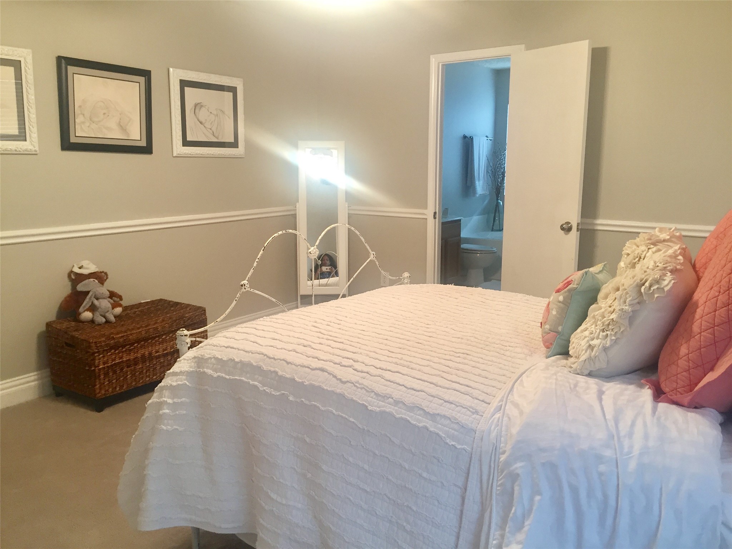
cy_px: 274
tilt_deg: -10.4
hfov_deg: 61.7
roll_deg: +0.4
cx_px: 366
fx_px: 613
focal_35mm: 29
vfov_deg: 48.2
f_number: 2.2
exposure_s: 1/30
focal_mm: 4.15
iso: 64
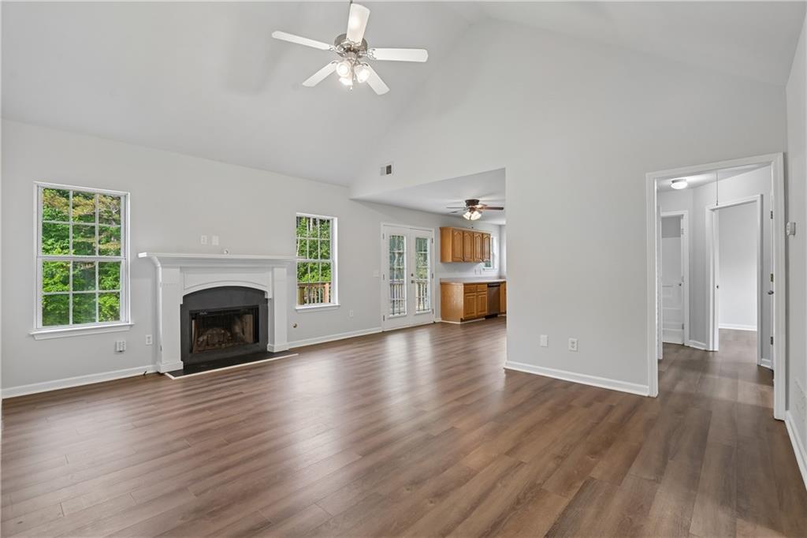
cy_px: 269
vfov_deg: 73.7
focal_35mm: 16
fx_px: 359
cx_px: 404
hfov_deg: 96.8
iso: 200
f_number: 8
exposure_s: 1/25
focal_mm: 16
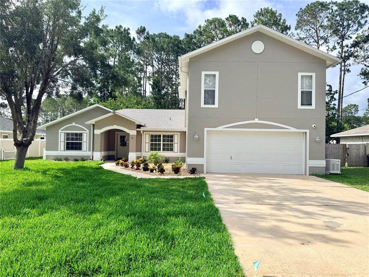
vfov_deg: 56.8
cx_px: 184
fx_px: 256
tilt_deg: +1.2
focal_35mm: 24
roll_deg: -1.0
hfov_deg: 71.6
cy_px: 138
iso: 80
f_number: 1.78
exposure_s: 1/3584
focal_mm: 6.76
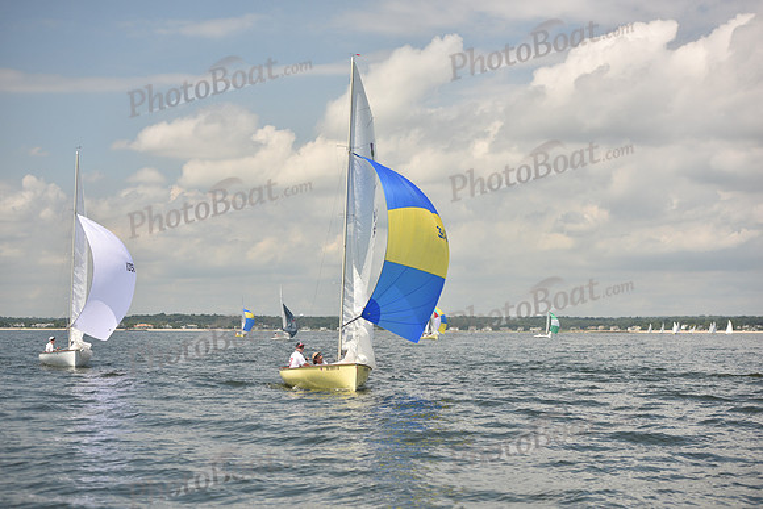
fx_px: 1484
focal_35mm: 70
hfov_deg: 28.8
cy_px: 254
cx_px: 382
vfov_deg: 19.5
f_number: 4.5
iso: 250
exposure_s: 1/1250
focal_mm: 70
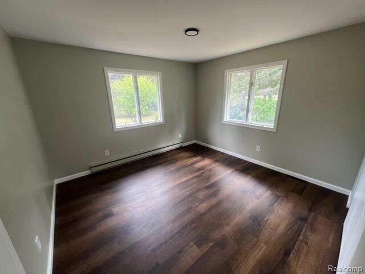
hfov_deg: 106.2
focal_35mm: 13
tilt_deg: -16.6
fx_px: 137
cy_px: 137
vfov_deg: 89.9
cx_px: 182
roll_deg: +1.3
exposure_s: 1/99
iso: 100
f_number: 1.8
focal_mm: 1.57
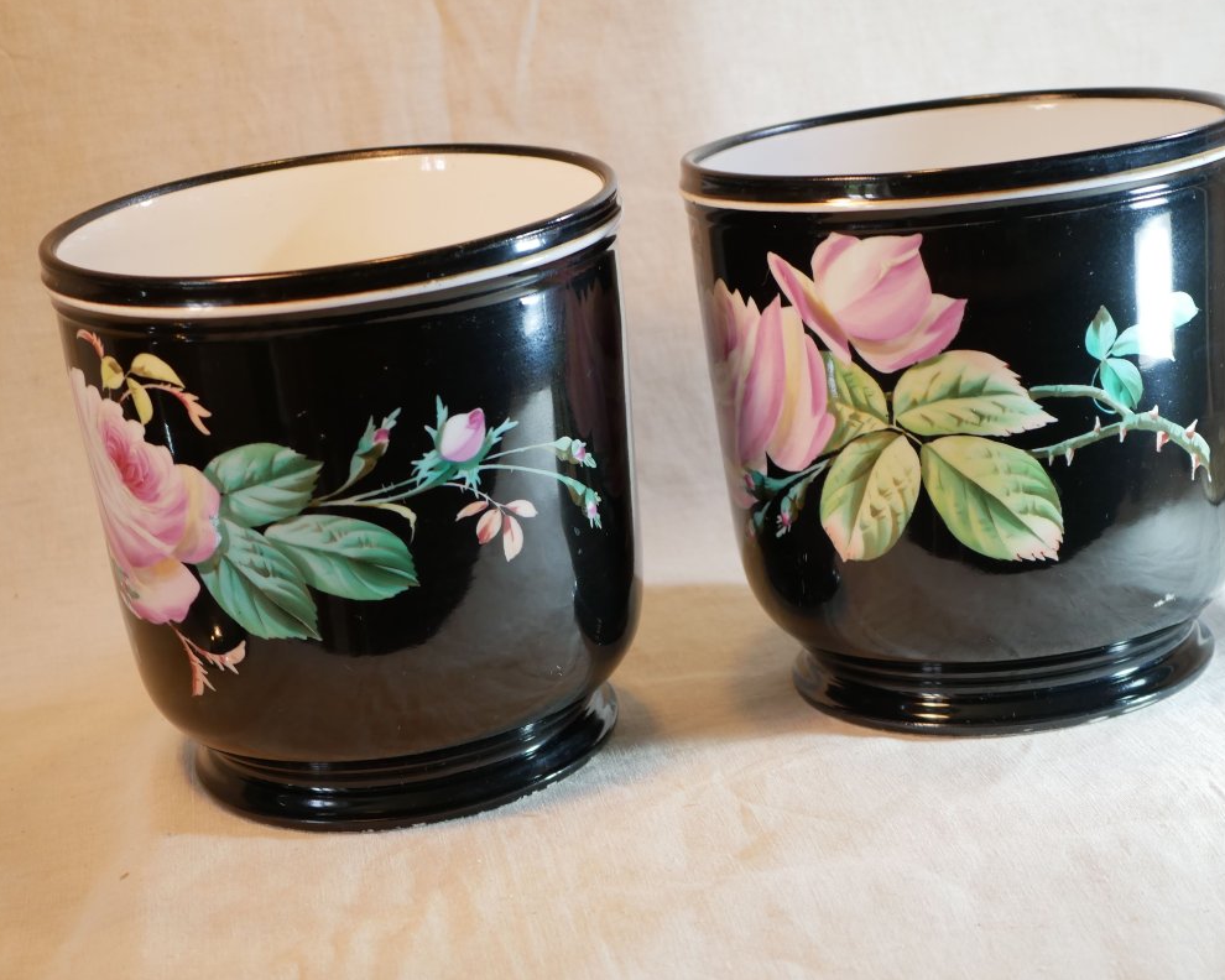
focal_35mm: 71
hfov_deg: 26.7
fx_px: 2574
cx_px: 714
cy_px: 491
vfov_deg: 21.6
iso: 320
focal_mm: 30
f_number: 3.5
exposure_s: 1/125
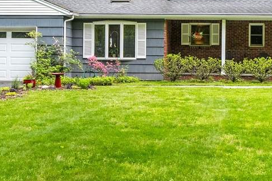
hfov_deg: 35.2
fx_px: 423
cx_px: 188
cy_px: 53
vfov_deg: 24.0
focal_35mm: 56
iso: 800
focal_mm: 21
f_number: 8
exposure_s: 1/160
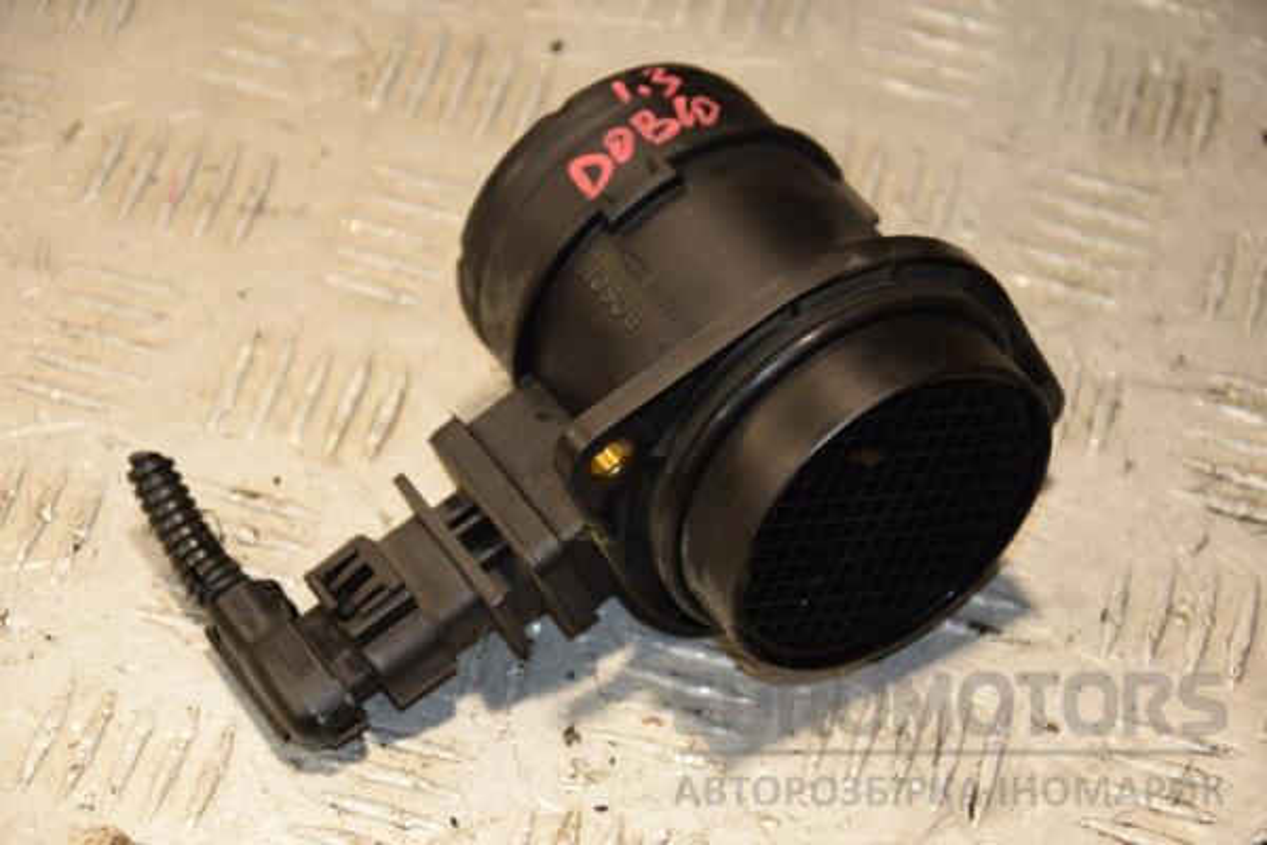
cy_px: 422
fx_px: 4223
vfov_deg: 11.4
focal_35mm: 120
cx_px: 634
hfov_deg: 17.1
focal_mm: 80
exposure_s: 1/160
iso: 800
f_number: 5.3
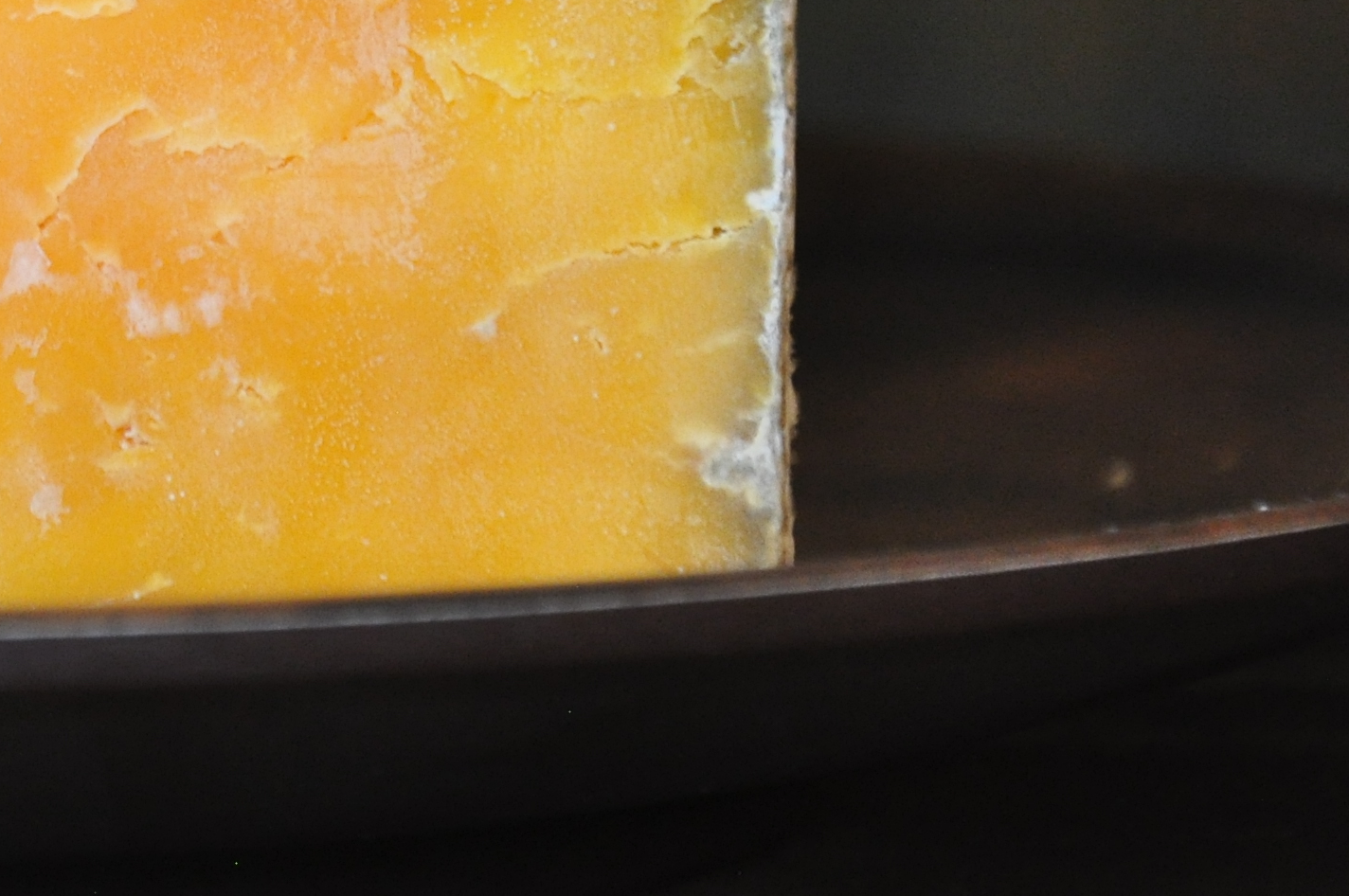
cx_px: -215
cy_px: -297
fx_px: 9806
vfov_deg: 5.2
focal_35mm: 262
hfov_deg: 7.8
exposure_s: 1/25
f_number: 7.1
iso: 800
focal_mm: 58
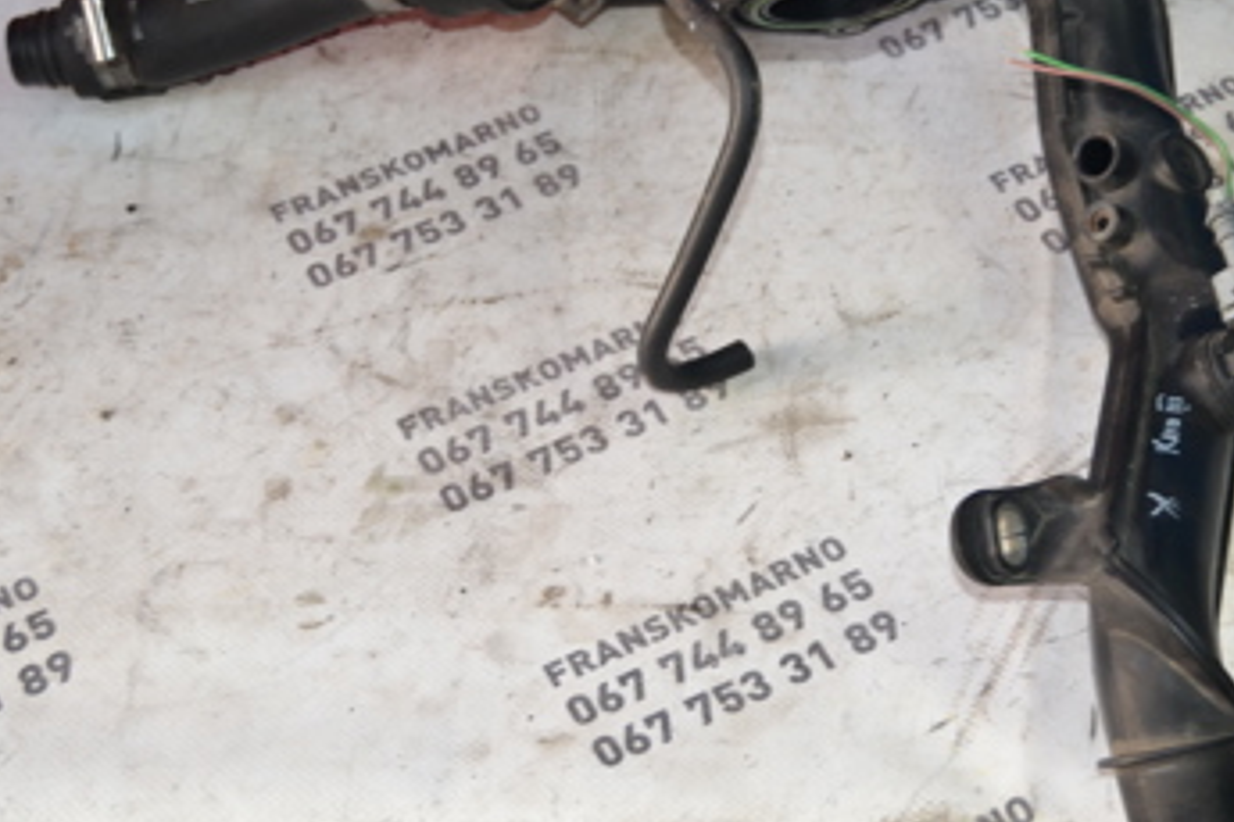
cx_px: 769
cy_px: 250
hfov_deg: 22.8
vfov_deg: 15.3
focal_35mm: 89
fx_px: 3050
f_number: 4.5
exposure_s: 1/80
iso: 400
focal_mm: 32
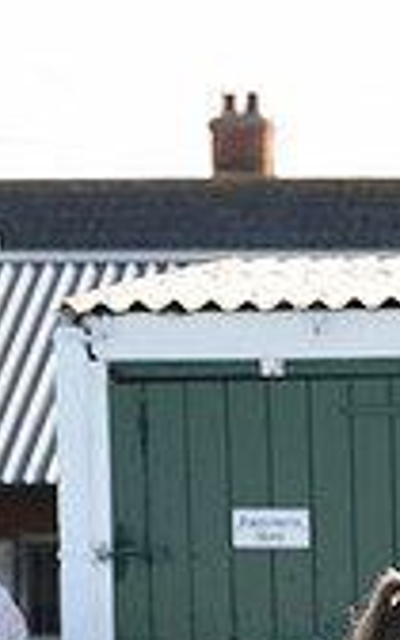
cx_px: 975
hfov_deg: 2.2
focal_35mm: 581
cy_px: 730
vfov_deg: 3.6
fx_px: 10134
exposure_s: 1/500
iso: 400
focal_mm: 165
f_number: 6.3
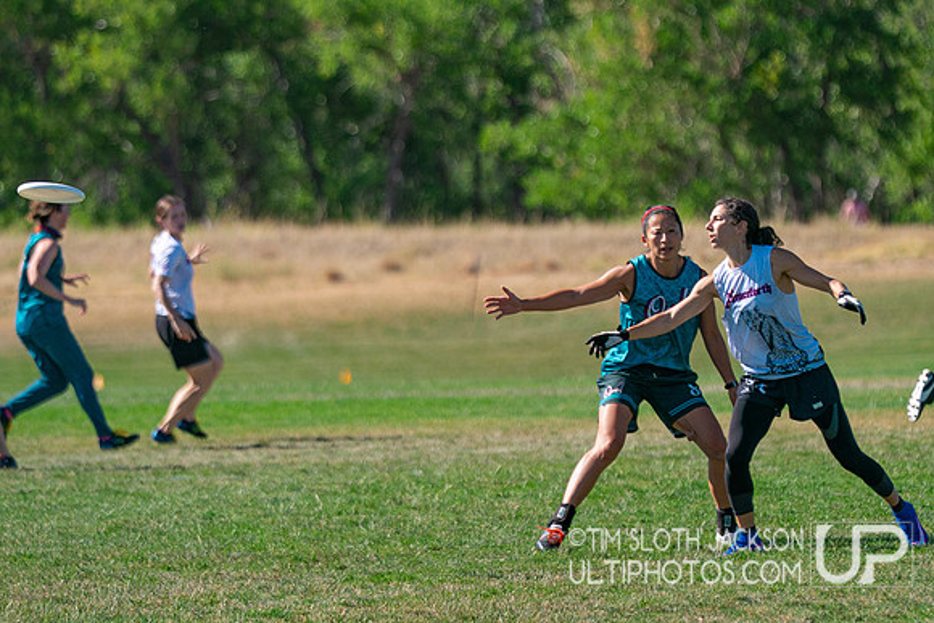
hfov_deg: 5.5
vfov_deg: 3.7
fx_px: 9648
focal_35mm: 372
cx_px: 586
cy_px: 456
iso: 320
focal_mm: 200
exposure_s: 1/5000
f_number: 3.5
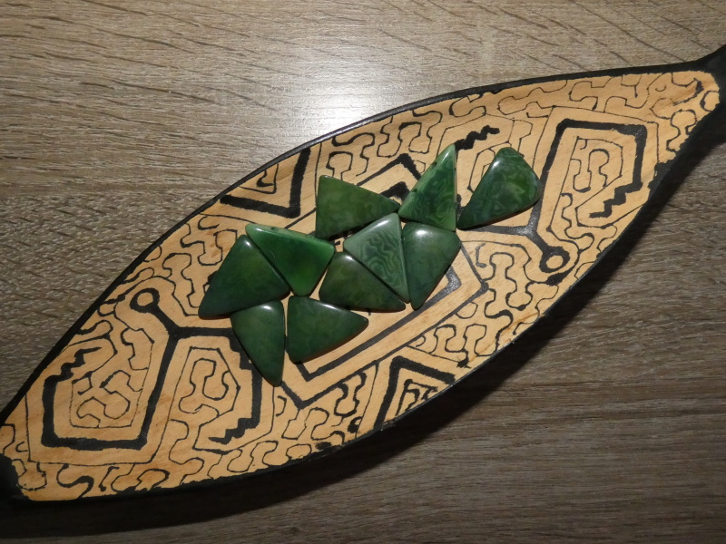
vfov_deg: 66.0
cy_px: 272
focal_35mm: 20
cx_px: 363
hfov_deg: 81.7
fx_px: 419
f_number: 2.8
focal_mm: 3.6
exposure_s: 1/60
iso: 800
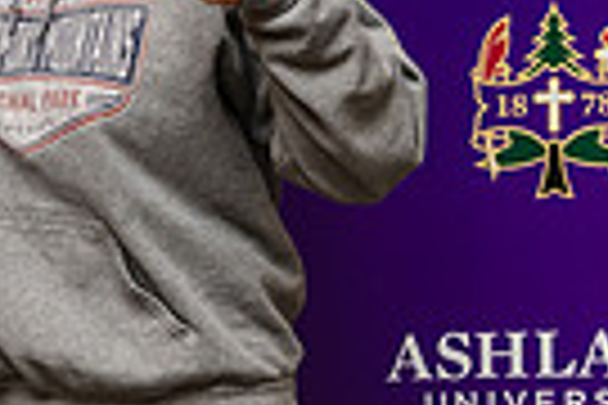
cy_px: 25
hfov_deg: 8.5
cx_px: -365
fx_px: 4002
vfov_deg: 5.8
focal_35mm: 237
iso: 800
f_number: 5.6
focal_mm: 55
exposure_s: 1/200
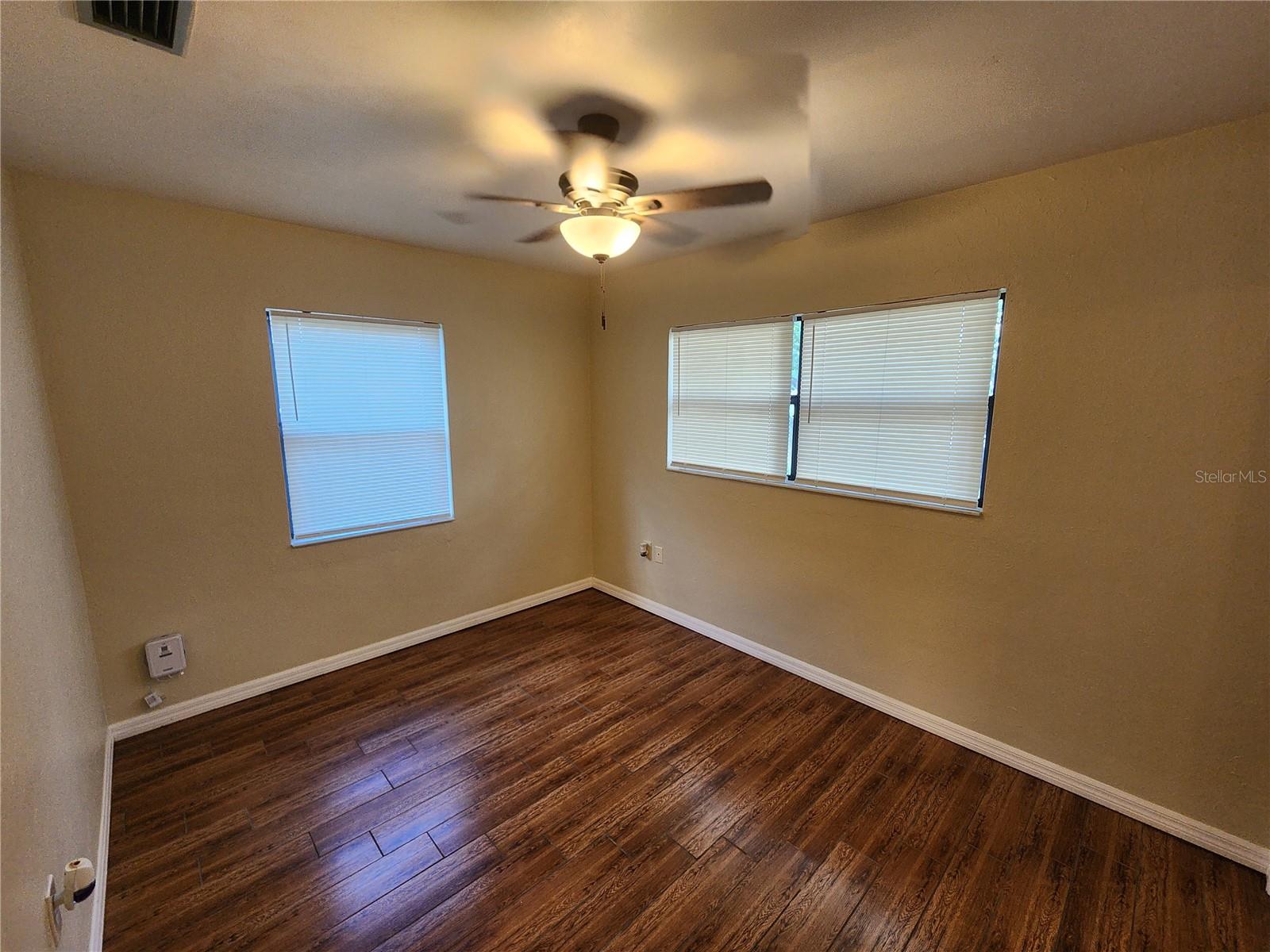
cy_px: 476
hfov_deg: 106.2
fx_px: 477
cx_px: 635
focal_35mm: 13
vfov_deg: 89.9
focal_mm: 2.2
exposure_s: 1/60
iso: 160
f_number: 2.2
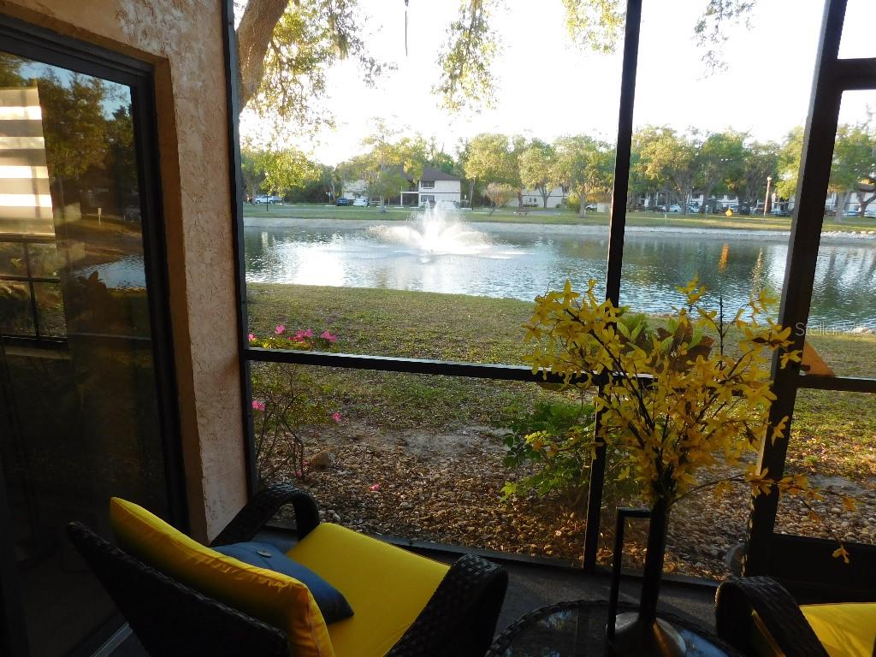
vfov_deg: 58.9
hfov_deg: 73.9
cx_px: 438
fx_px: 582
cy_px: 328
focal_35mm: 23
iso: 125
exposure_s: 1/80
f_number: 3
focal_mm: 4
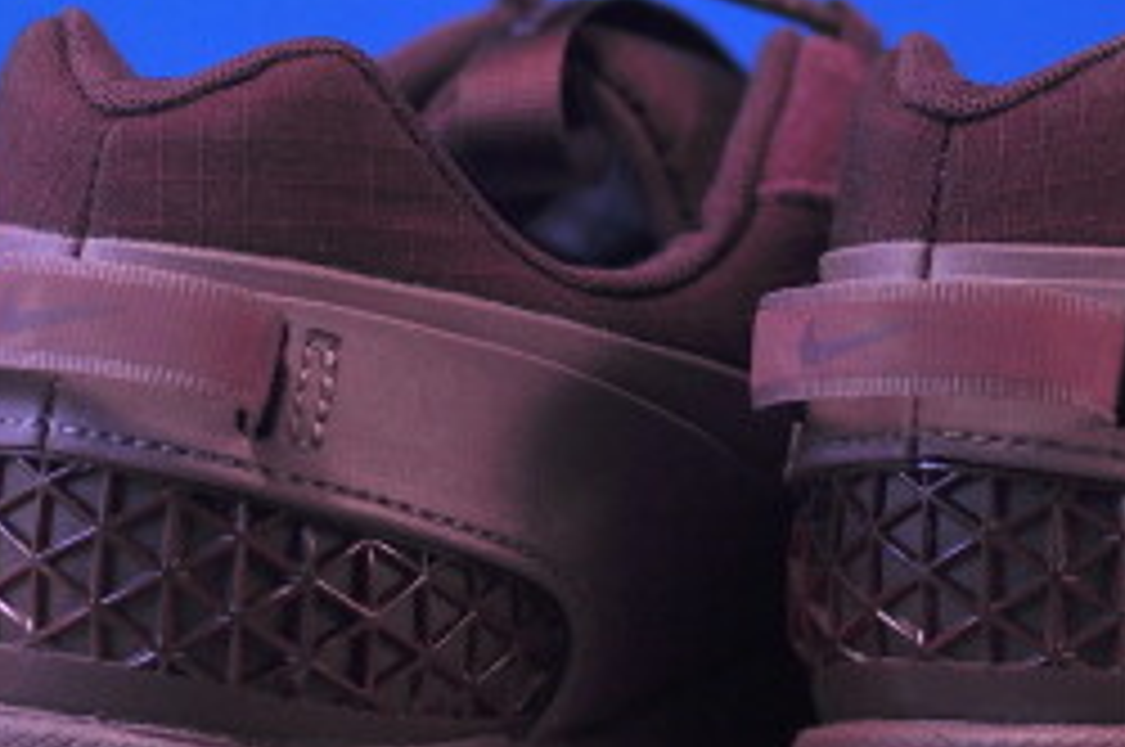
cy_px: 115
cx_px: 1026
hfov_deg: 8.6
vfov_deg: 5.7
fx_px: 7490
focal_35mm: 240
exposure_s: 1/320
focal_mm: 50
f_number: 2.5
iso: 250
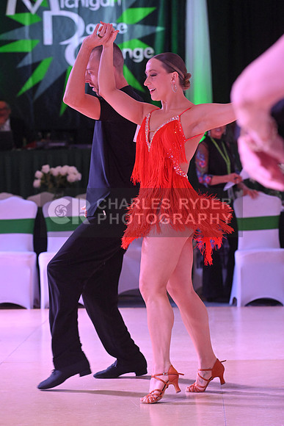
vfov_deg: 15.8
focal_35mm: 130
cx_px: 142
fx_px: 1537
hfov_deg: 10.6
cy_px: 213
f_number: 5.6
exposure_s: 1/400
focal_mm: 130
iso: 5000
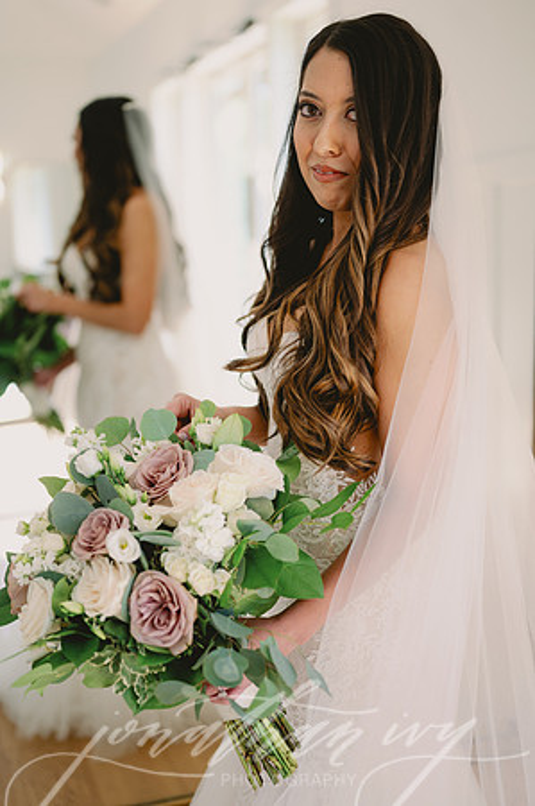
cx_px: 268
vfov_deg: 39.6
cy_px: 403
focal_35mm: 50
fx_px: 1117
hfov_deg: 26.9
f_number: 2
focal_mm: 50
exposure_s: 1/320
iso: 320
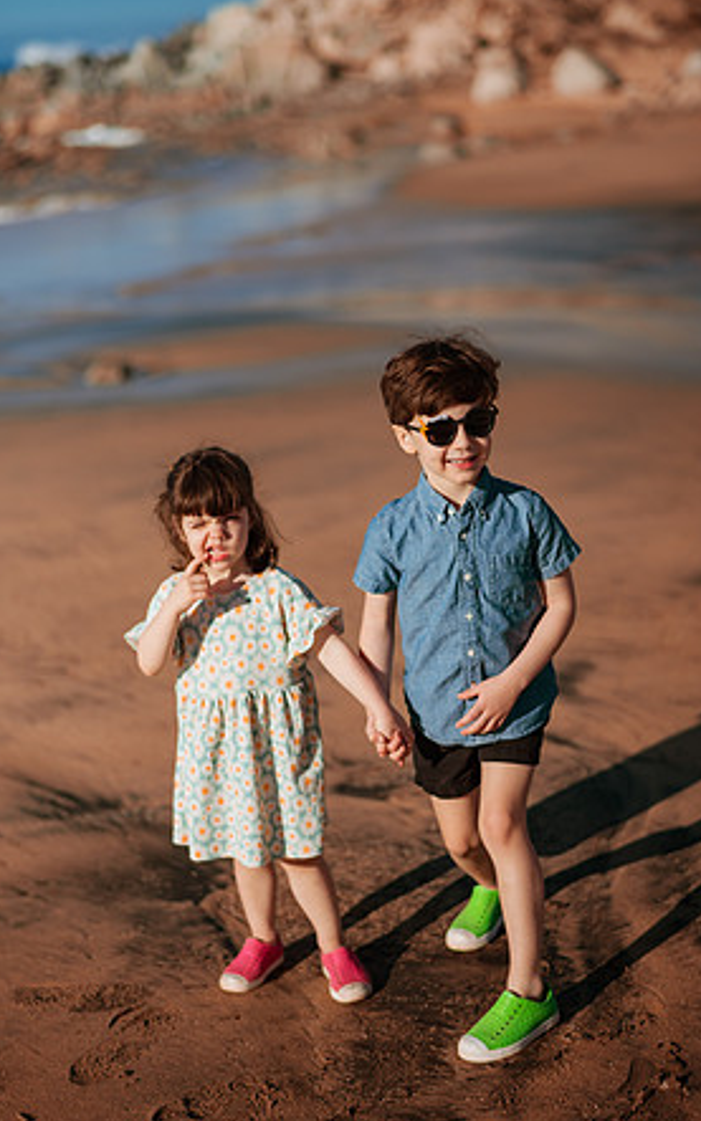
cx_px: 359
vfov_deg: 34.0
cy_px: 557
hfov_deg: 21.6
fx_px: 1833
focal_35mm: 60
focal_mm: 58
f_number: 2
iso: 50
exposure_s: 1/8000
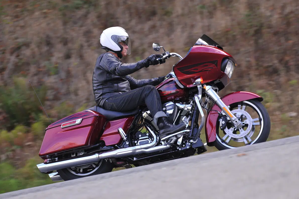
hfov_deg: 6.9
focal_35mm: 300
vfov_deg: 4.6
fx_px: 2491
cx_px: 150
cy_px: 100
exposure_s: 1/500
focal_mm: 300
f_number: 6.3
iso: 640
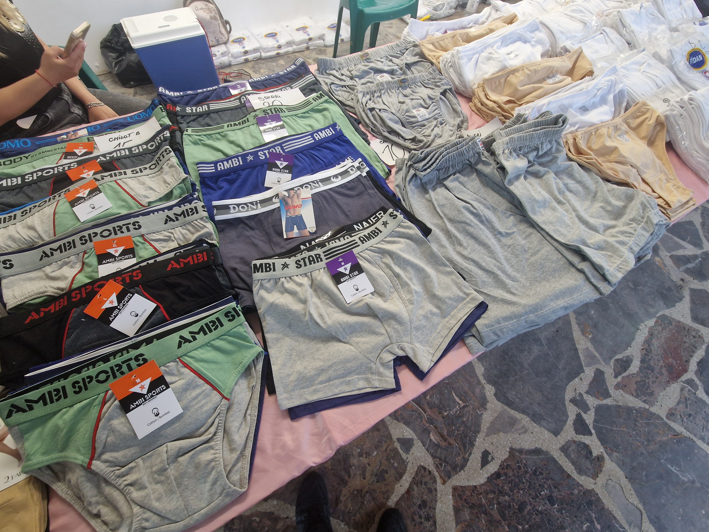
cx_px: 354
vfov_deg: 89.9
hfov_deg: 106.2
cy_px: 266
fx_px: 266
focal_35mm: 13
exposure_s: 1/50
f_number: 2.2
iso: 200
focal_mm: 2.2
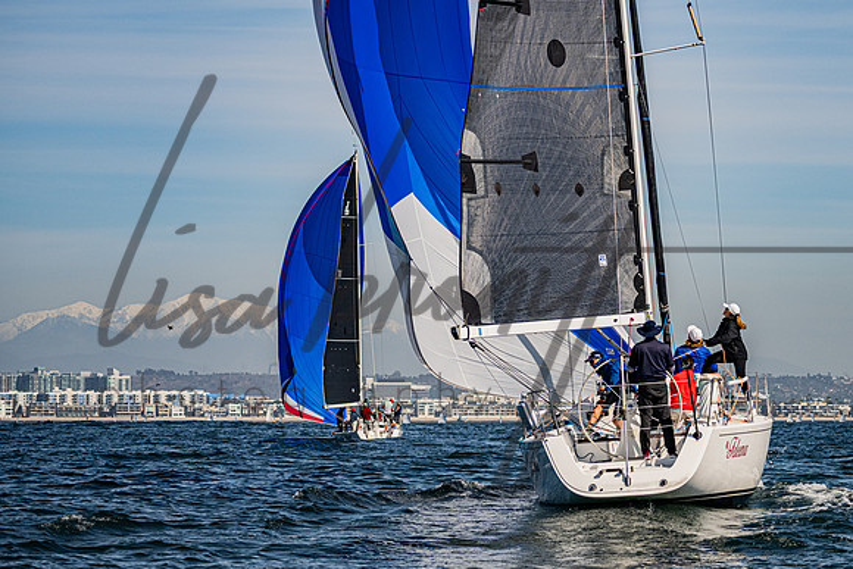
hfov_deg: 11.6
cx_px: 552
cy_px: 228
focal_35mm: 177
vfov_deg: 7.8
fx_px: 4197
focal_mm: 135
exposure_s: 1/4000
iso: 320
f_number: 5.6
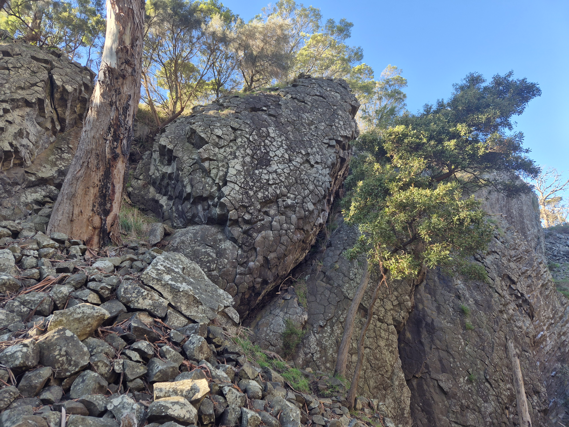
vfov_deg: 58.9
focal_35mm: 23
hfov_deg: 73.9
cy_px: 214
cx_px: 284
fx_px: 378
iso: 25
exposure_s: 1/201
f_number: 1.8
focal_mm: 5.4
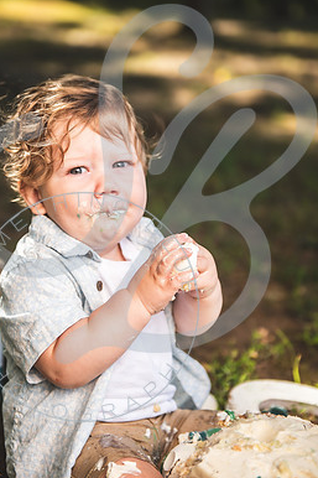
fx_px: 928
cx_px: 140
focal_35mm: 70
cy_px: 213
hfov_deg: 19.4
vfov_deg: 28.8
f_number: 2.8
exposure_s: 1/800
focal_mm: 60
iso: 100
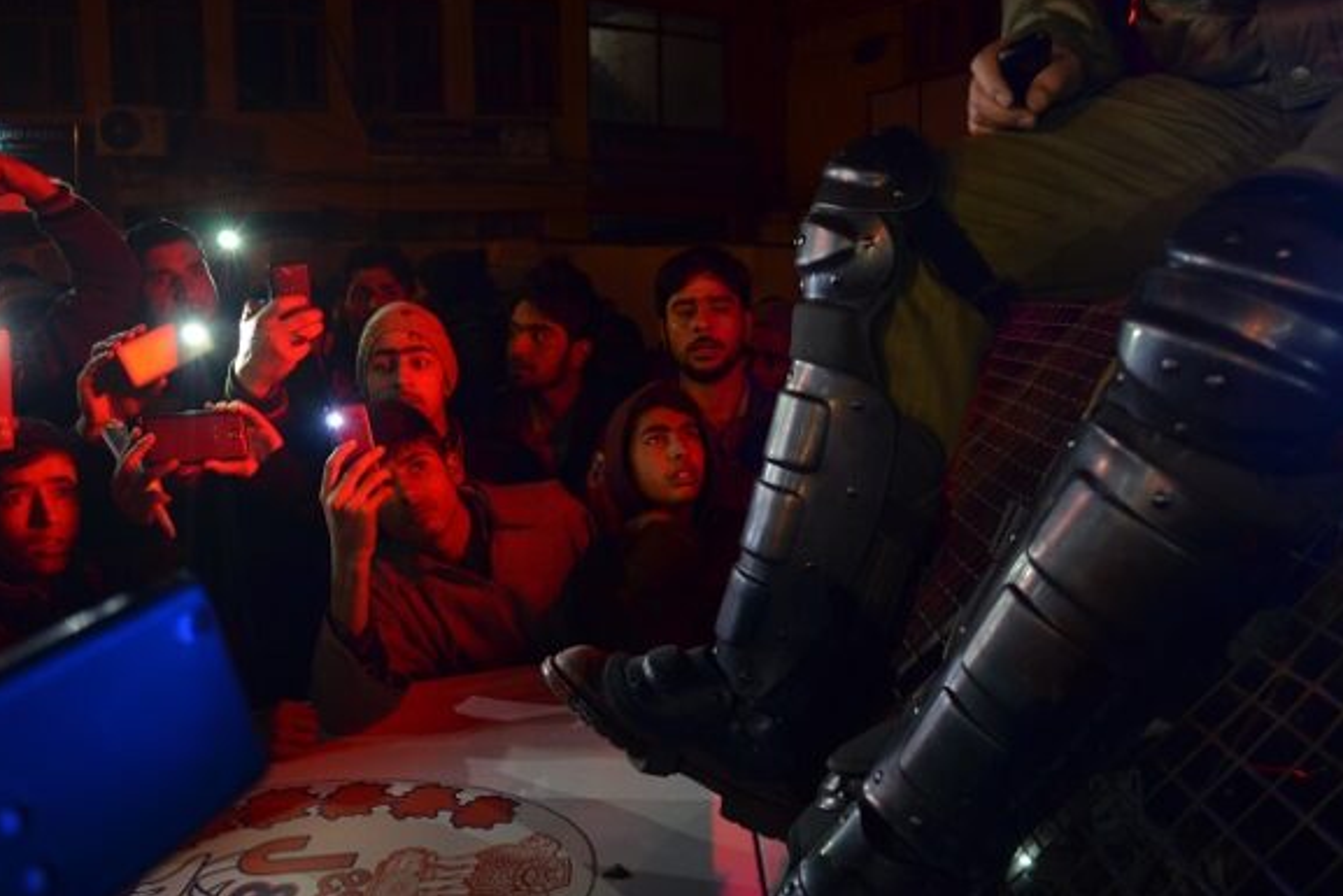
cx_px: 689
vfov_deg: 46.4
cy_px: 450
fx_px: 1045
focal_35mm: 28
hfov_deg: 65.5
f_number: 3.5
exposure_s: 1/25
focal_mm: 18
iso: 640
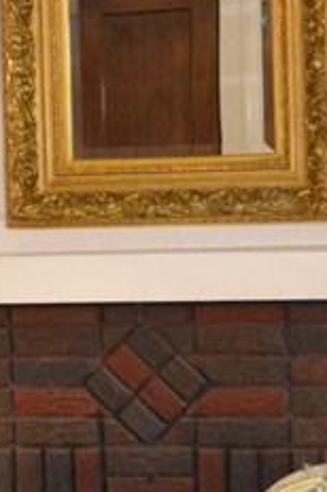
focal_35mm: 211
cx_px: -255
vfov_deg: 9.7
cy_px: 380
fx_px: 2883
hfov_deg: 6.4
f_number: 4.5
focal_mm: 30
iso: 1000
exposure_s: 1/60
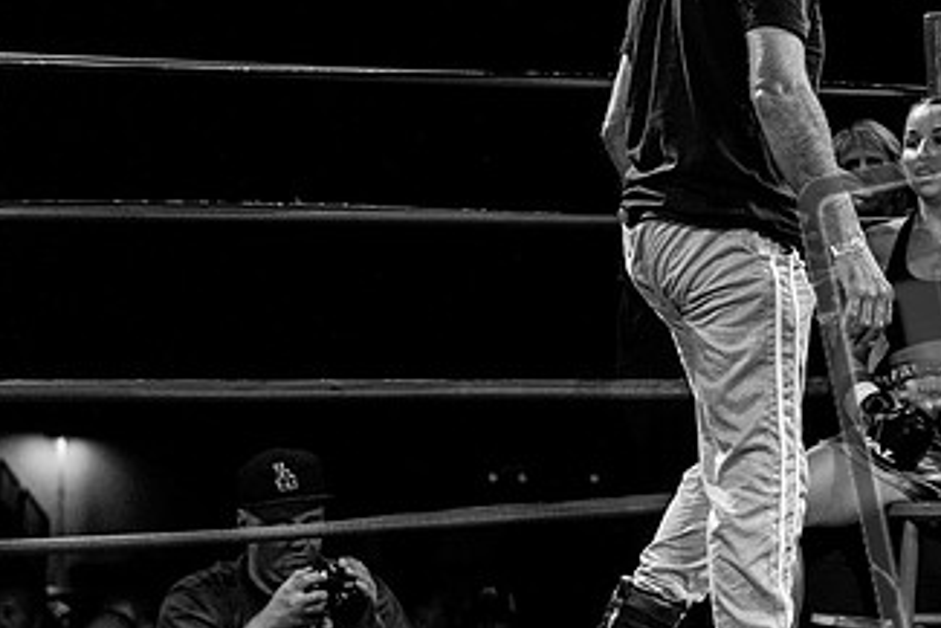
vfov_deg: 10.6
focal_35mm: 129
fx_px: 3373
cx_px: 789
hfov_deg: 15.7
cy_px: 227
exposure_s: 1/1000
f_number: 4
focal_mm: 70
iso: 4000
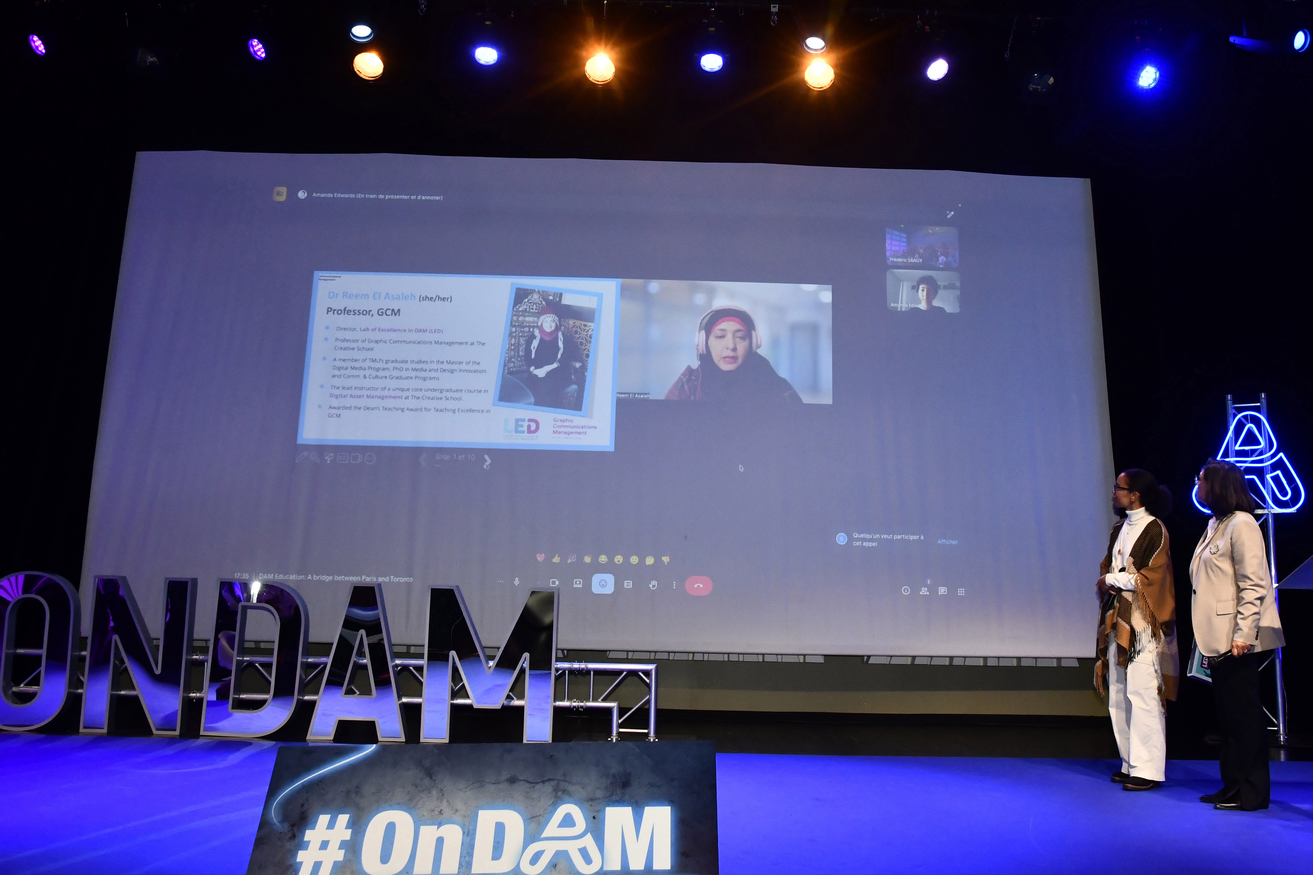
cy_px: 446
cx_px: 644
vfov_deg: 46.4
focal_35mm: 28
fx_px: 1021
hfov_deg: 65.5
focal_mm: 18
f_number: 5.6
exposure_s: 1/160
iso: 1250
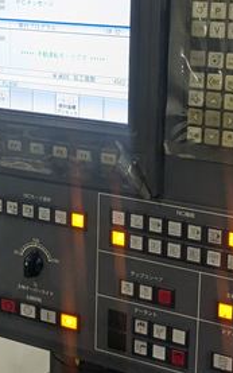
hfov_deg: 18.9
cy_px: 94
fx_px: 701
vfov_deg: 29.3
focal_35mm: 69
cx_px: 123
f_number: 1.73
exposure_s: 1/120
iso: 212
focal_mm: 4.38
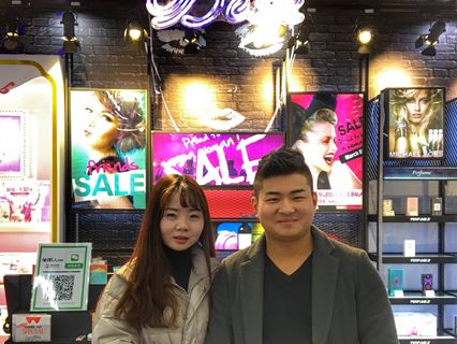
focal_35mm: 43
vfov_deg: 33.5
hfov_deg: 43.8
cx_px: 219
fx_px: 568
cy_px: 212
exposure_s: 1/33
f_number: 2.2
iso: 50
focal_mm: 4.15
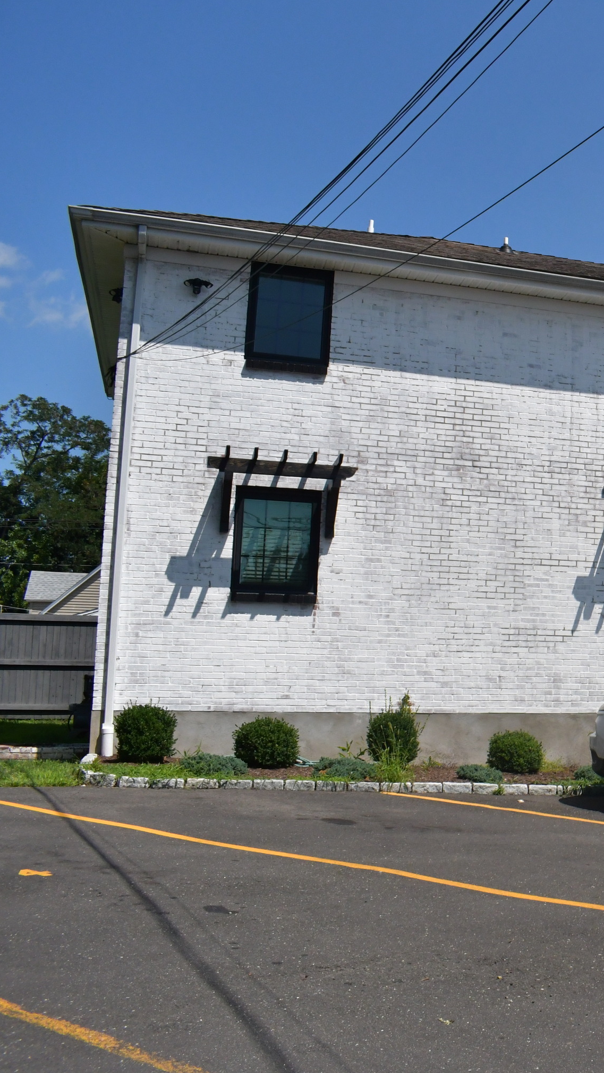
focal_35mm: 43
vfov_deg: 47.4
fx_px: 1224
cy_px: 538
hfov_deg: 24.1
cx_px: 797
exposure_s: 1/8000
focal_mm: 18
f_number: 8
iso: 1000
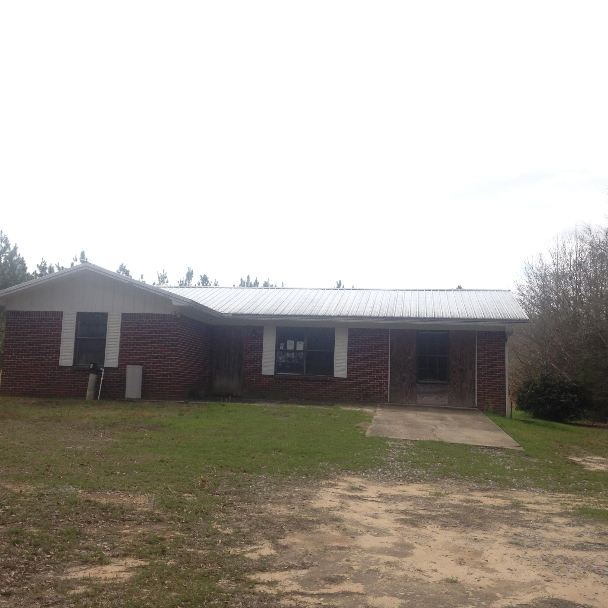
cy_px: 305
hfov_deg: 42.7
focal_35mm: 39
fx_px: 775
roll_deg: -0.6
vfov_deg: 42.8
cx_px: 254
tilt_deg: +5.1
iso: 50
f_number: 2.4
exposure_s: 1/1272
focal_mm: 4.12
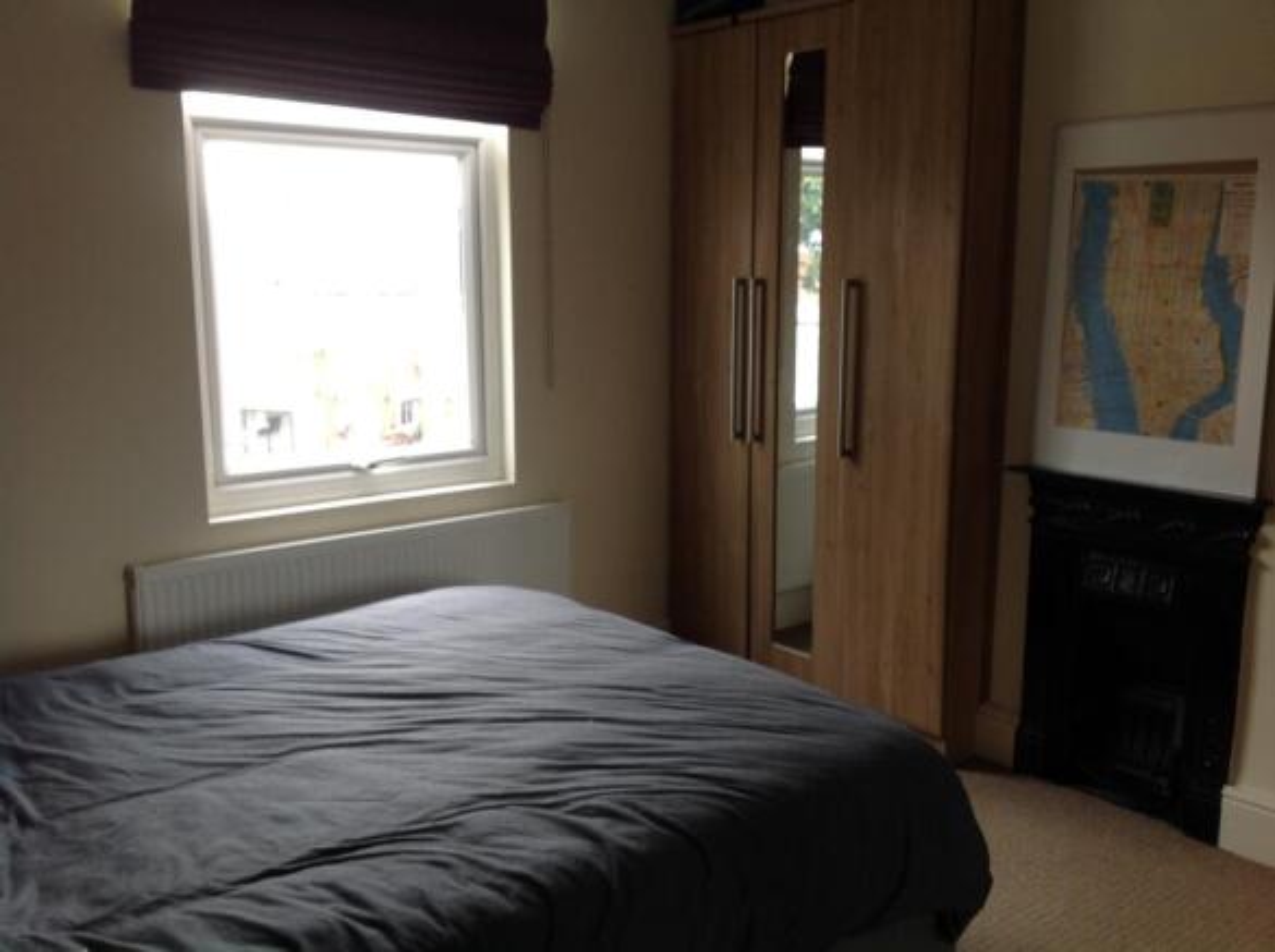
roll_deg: -1.5
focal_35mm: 35
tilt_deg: -8.9
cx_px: 638
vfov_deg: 40.6
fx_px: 1287
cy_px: 476
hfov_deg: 52.7
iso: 64
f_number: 2.4
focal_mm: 4.28
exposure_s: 1/30
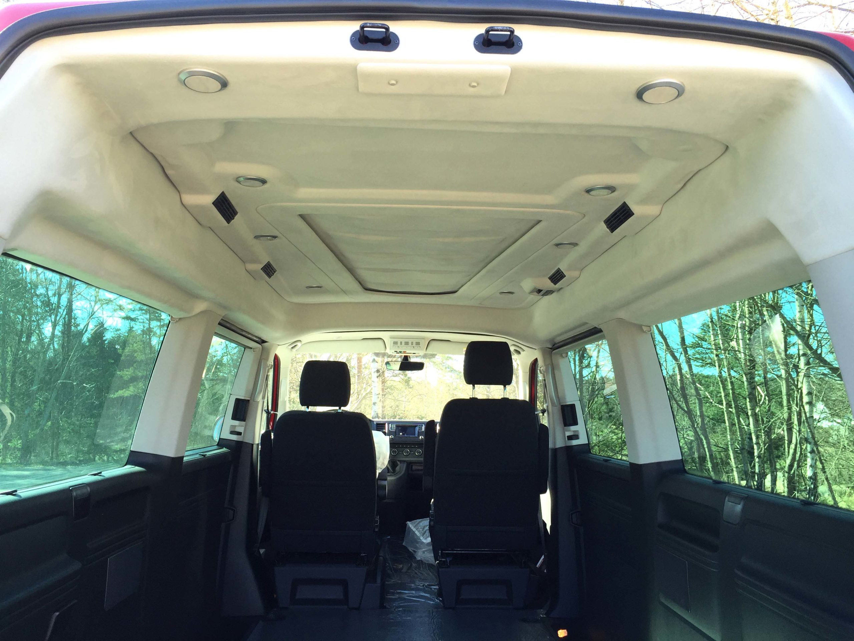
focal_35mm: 29
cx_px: 427
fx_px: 715
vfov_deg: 48.2
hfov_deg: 61.7
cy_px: 320
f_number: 2.2
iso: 32
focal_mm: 4.15
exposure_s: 1/129
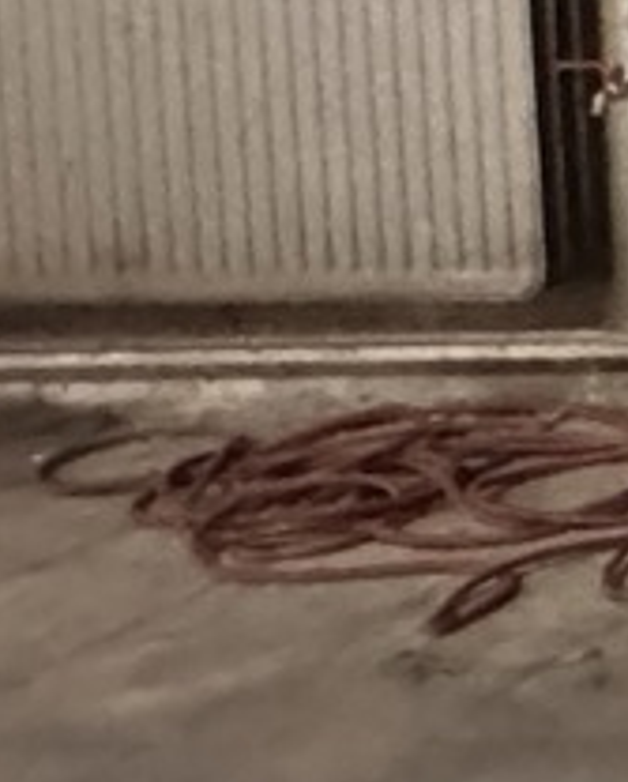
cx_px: 2478
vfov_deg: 16.9
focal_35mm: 105
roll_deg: +1.4
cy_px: -320
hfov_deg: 8.3
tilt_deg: -3.5
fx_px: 2434
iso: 1250
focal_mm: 2.22
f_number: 2.2
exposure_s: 1/50
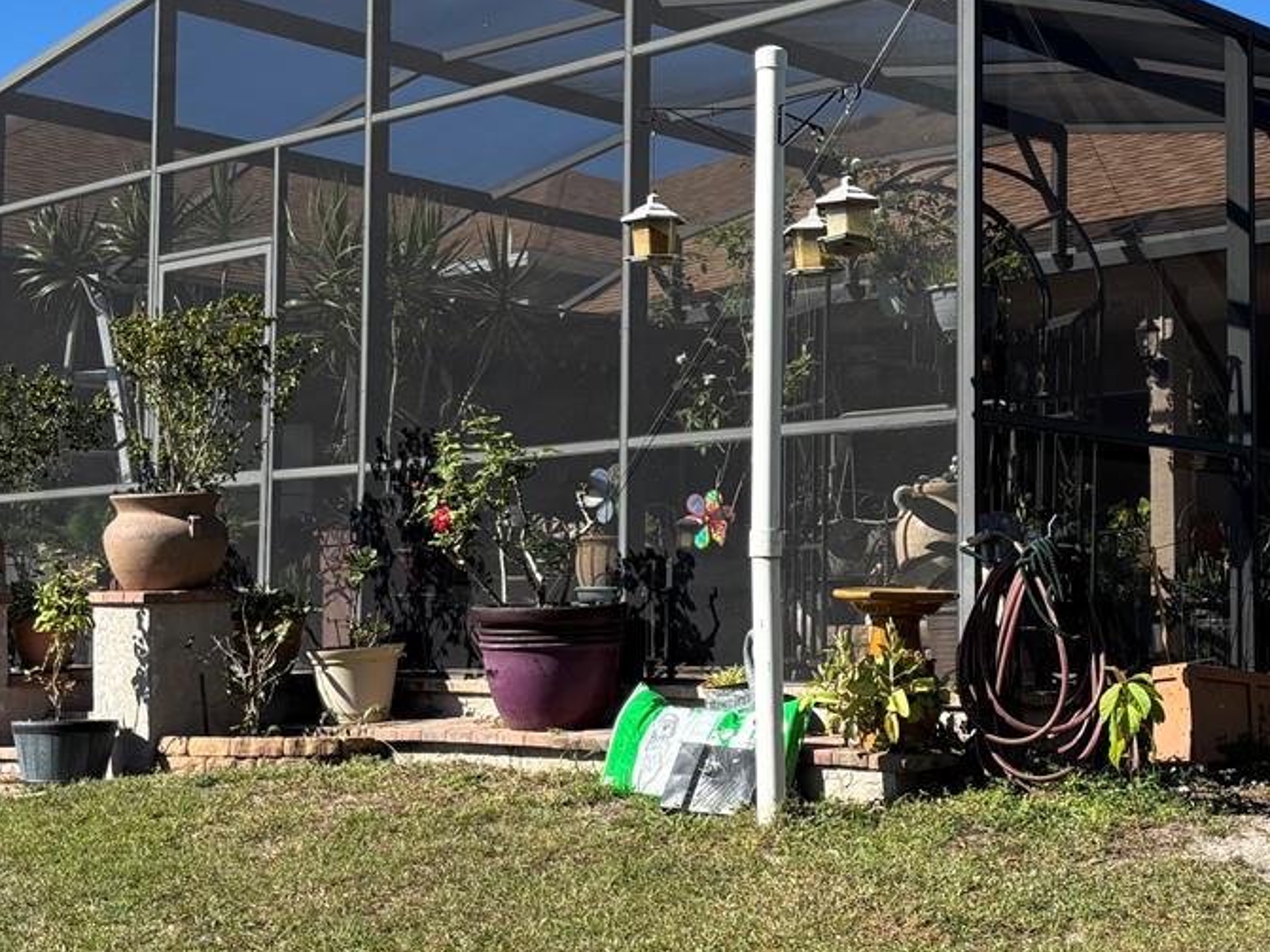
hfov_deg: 31.2
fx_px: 2274
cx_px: 695
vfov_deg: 23.6
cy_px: 466
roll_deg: -0.8
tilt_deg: +5.3
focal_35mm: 62
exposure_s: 1/1812
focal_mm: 5.96
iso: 50
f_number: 1.6
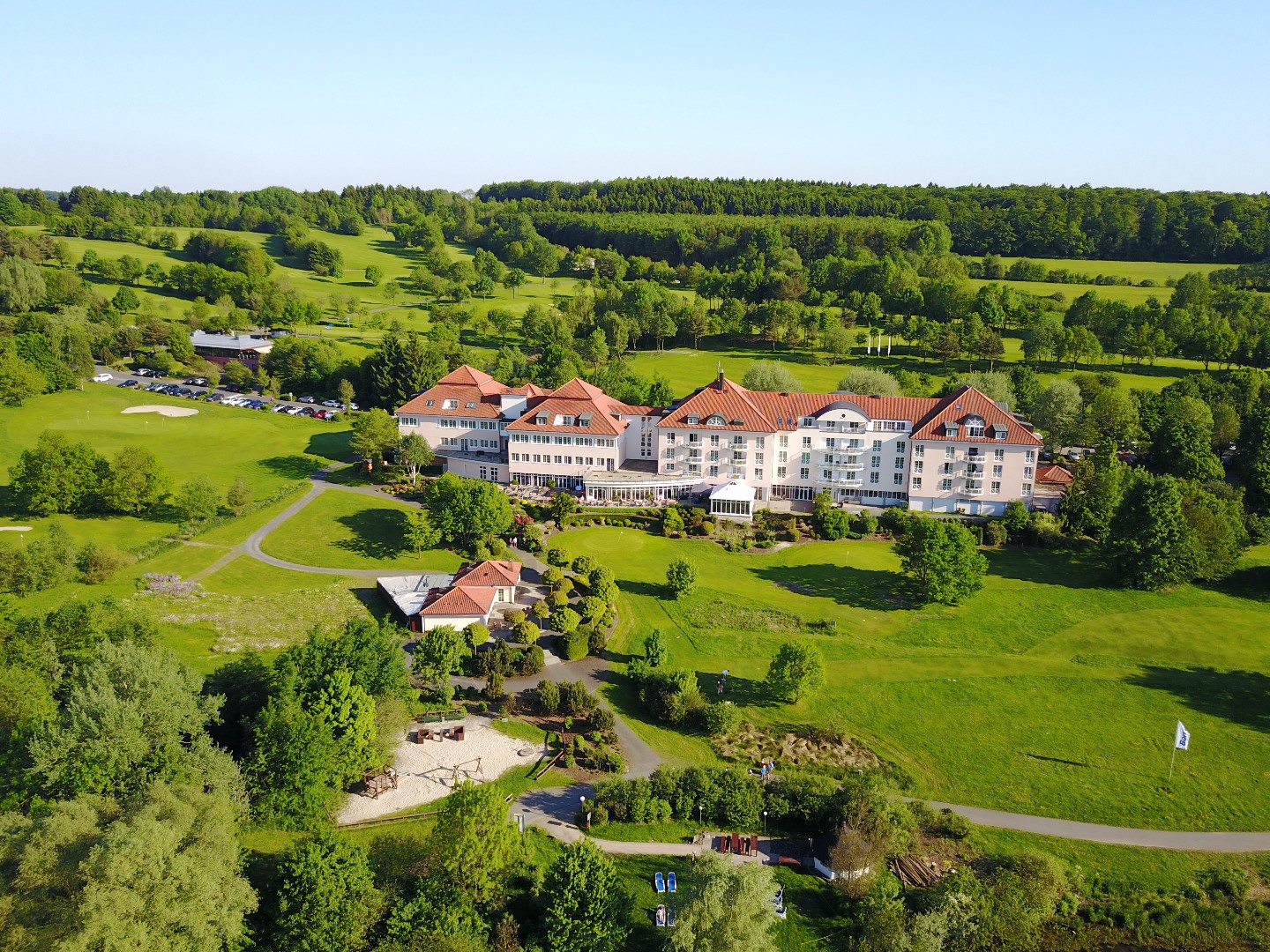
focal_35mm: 26
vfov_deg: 53.1
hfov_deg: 67.3
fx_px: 954
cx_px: 635
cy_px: 476
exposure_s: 1/602
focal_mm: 4.7
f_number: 2.2
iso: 100
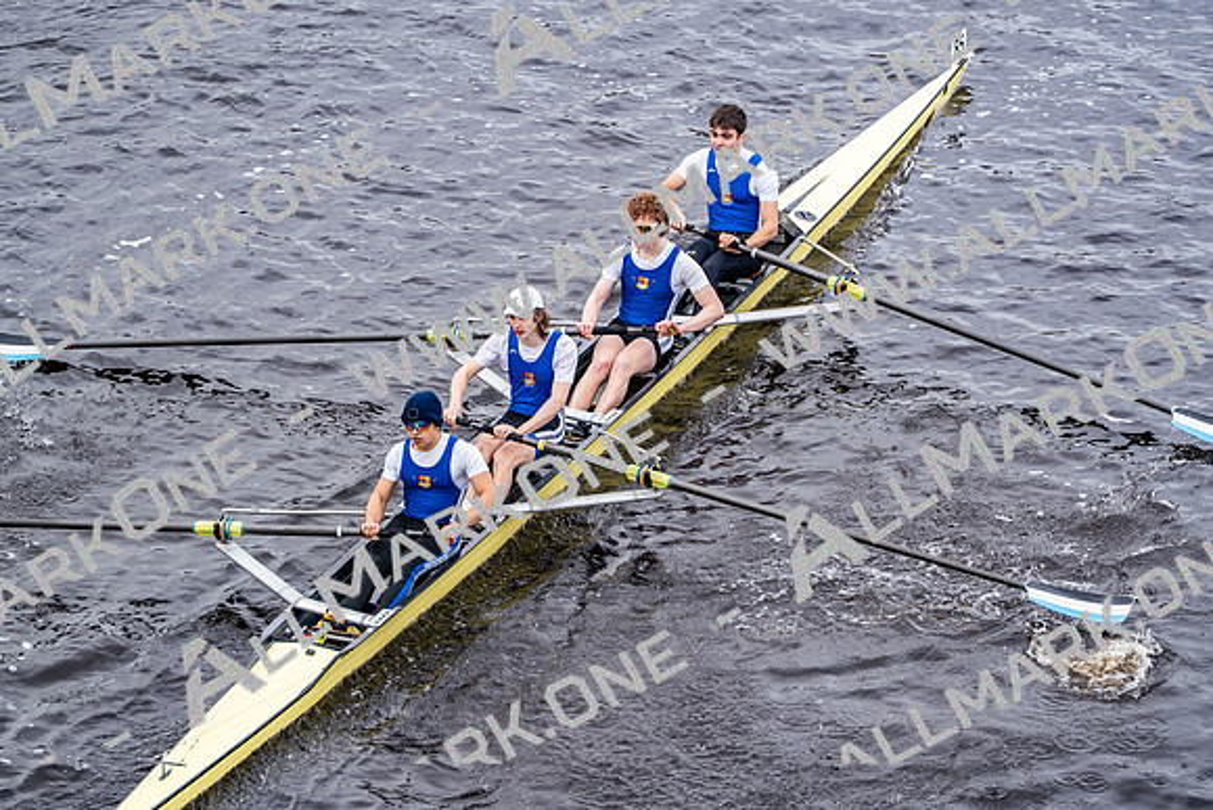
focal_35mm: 200
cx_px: 606
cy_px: 405
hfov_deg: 10.3
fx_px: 6740
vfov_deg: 6.9
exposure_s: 1/2000
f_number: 2.8
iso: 320
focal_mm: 200
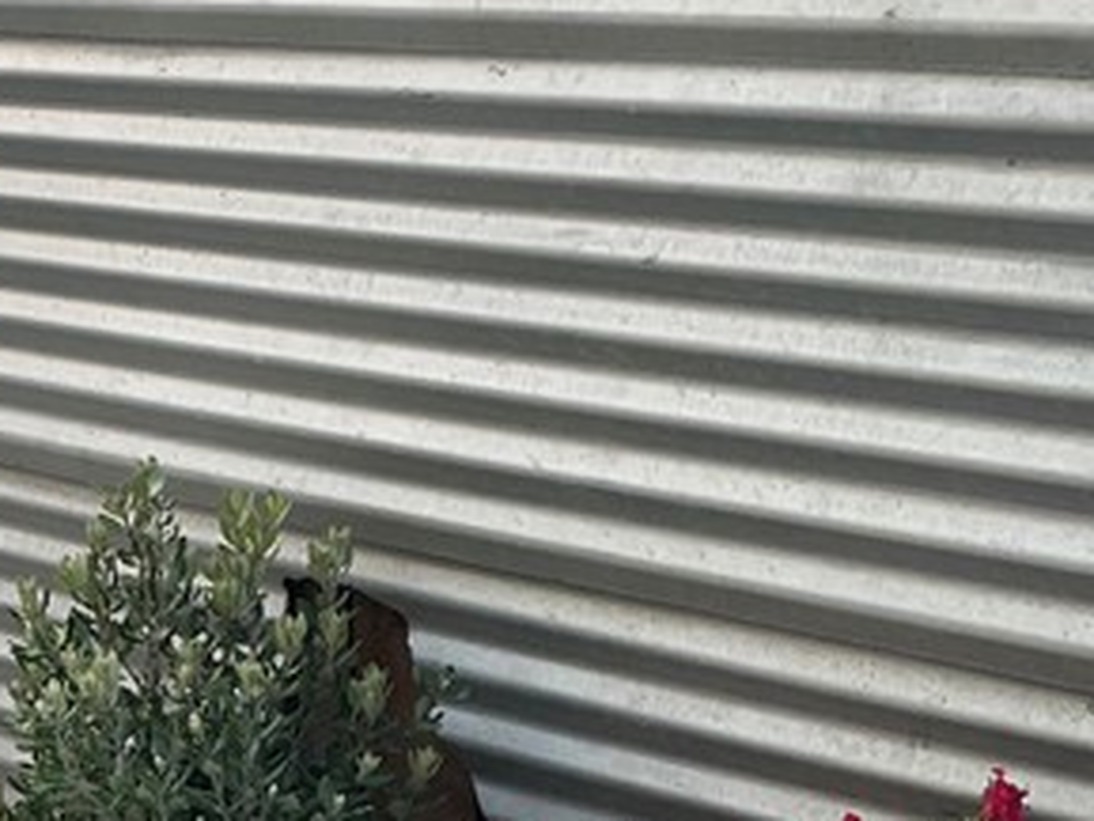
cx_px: -420
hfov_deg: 19.3
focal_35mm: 92
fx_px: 2909
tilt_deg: -21.8
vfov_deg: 15.9
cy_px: 726
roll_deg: +9.9
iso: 80
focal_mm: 4.2
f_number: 1.6
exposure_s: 1/121
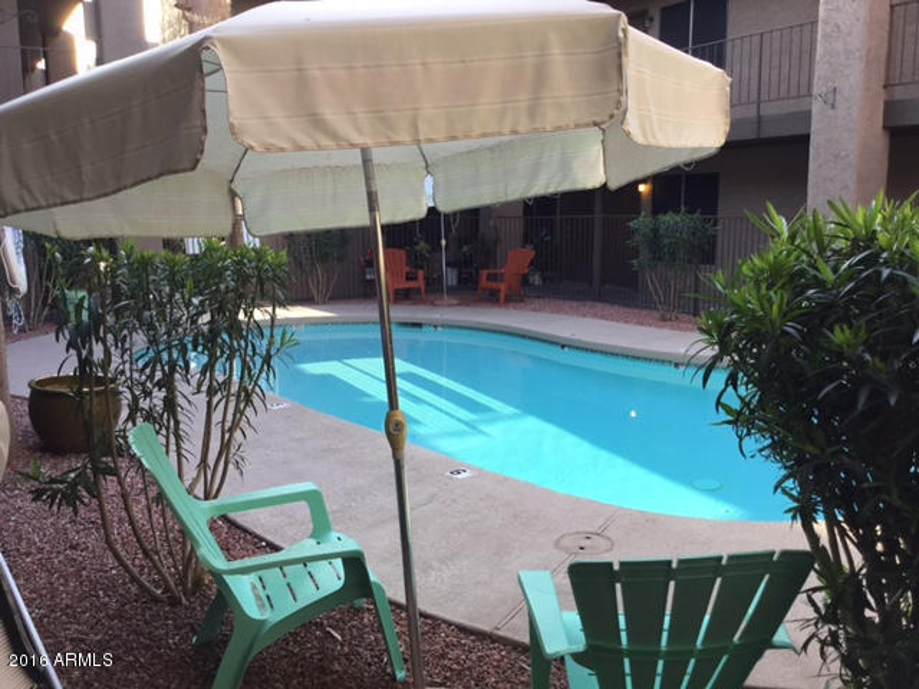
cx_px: 460
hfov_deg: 58.4
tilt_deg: -11.0
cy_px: 344
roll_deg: -0.6
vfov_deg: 45.4
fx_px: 823
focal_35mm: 31
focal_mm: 3.3
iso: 32
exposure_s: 1/120
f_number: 2.4
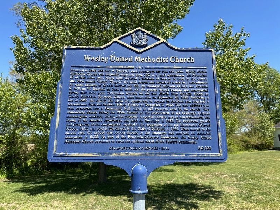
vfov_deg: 56.8
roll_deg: +0.2
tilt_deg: +10.9
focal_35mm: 24
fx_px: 194
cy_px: 105
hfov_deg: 71.6
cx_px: 140
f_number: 1.78
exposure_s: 1/2203
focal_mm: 6.86
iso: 80
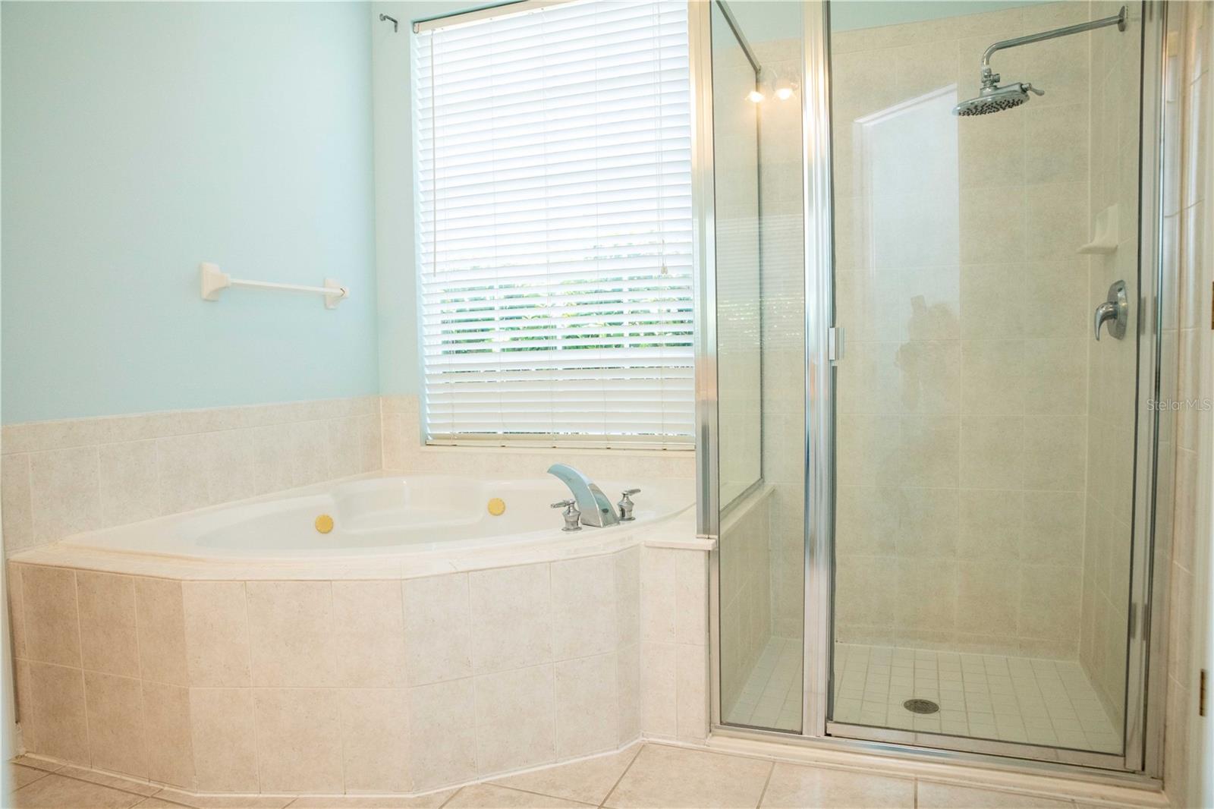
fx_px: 809
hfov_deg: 73.8
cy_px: 404
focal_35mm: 24
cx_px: 607
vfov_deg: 53.1
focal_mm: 24
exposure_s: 1/250
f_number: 6.3
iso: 1000
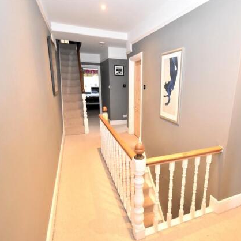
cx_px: 149
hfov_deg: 73.7
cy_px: 124
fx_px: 158
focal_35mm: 20
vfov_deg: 74.8
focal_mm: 10
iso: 4000
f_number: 4
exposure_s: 1/60
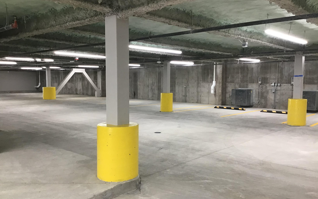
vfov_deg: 38.3
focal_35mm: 33
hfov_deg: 58.1
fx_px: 286
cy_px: 105
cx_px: 159
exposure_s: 1/30
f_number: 2.4
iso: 80
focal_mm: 3.3
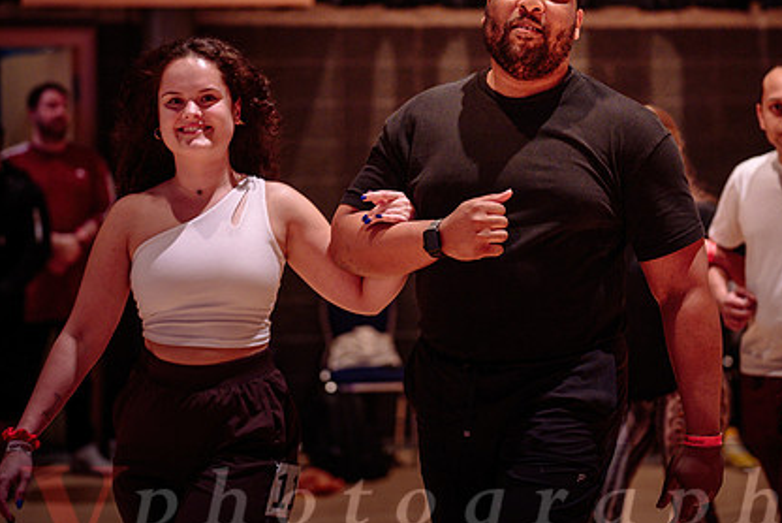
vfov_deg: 17.5
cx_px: 404
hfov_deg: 26.0
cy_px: 215
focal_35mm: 78
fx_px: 1695
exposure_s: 1/200
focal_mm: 50
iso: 1600
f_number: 1.4
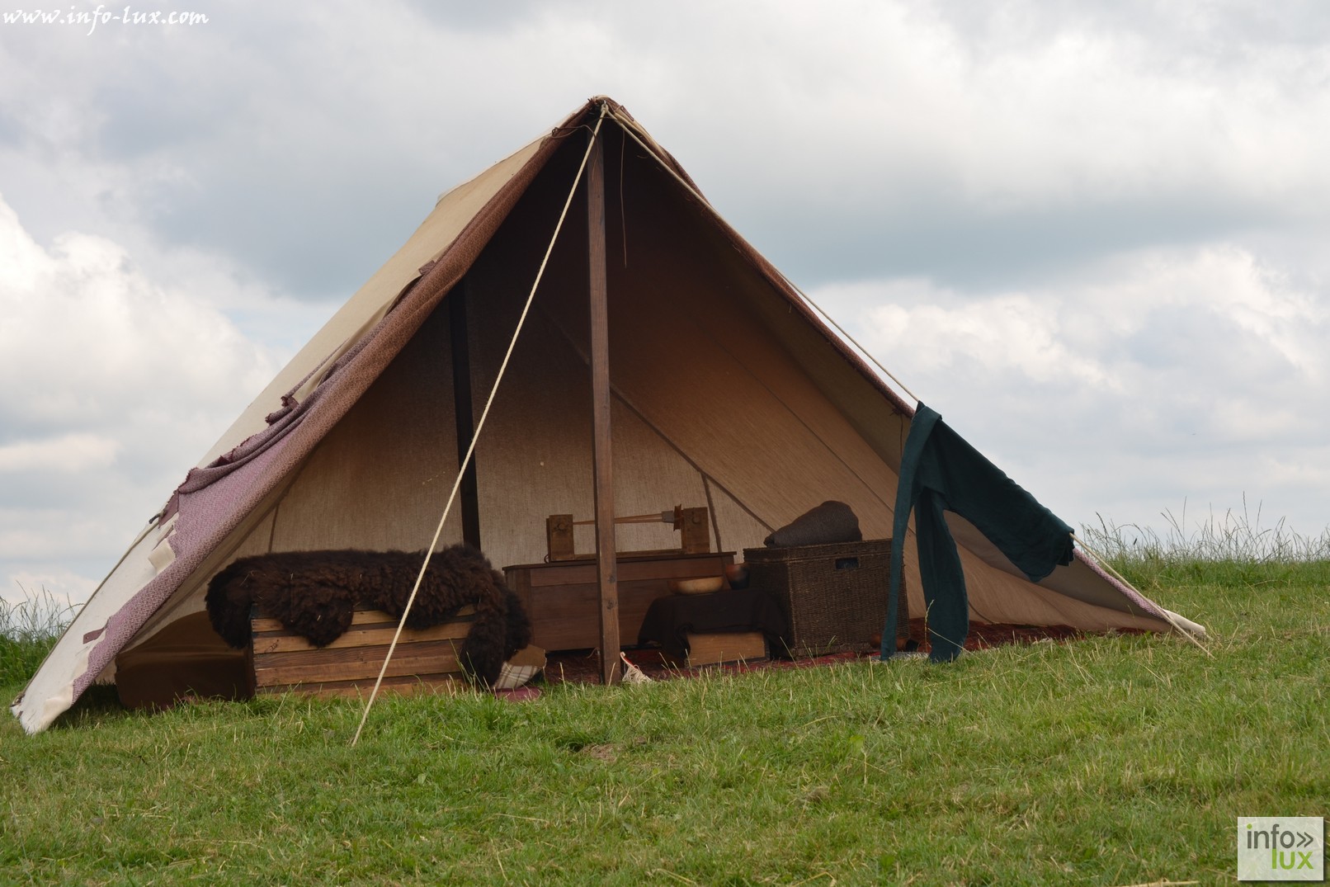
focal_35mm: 82
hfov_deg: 24.6
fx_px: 3048
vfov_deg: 16.6
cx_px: 665
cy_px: 444
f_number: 9
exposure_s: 1/200
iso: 100
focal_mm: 55
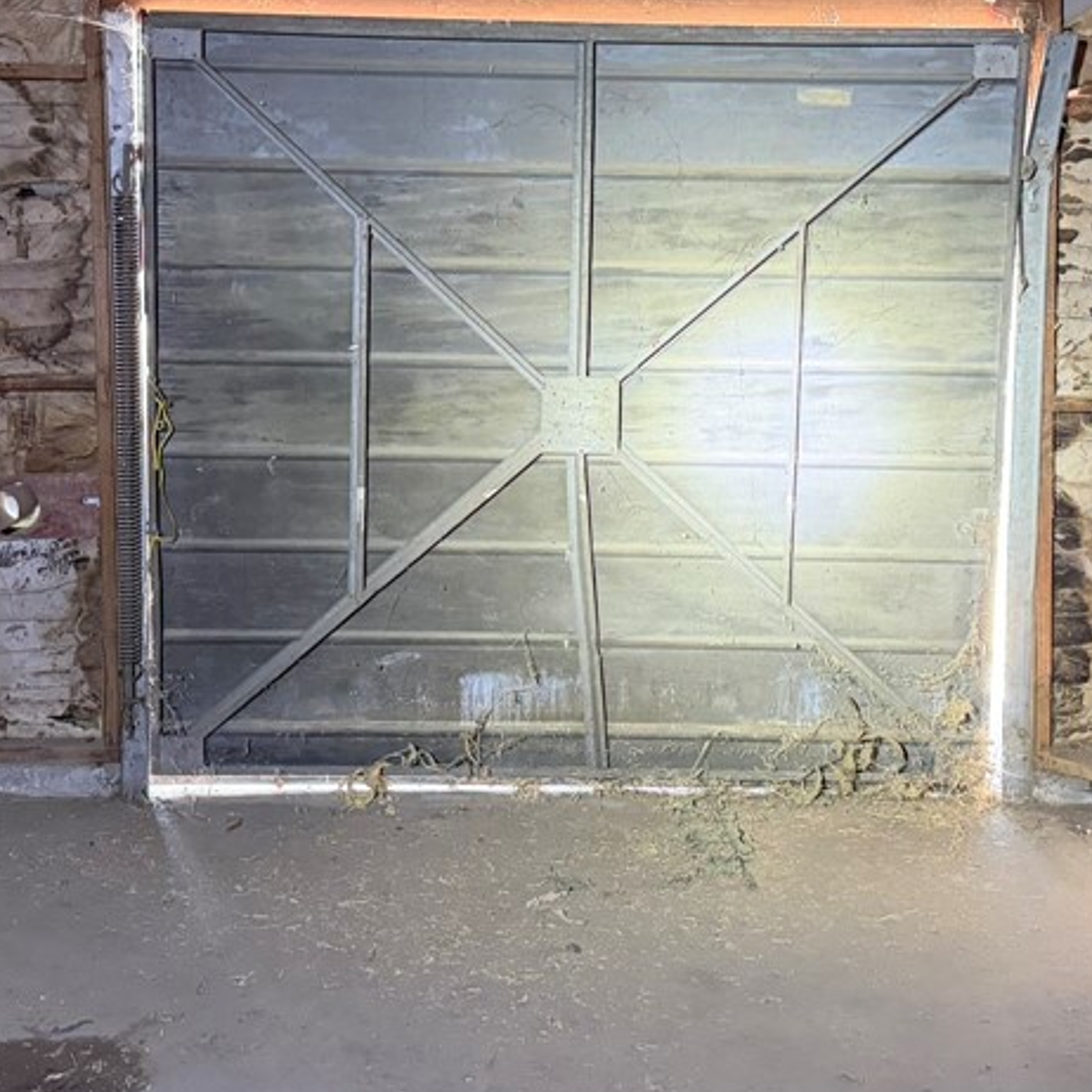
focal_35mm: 47
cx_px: 518
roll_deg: +0.1
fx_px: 1677
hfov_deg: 36.1
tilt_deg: -3.9
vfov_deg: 35.7
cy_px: 364
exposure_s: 1/60
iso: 640
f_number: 1.78
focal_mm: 6.76
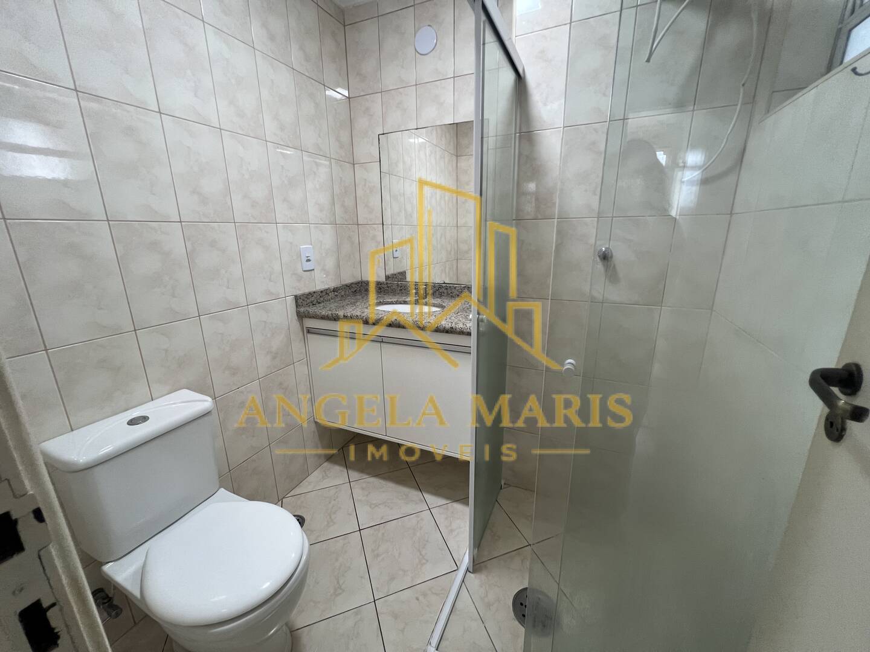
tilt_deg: -14.6
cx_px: 435
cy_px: 326
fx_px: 327
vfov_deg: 89.9
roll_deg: +1.0
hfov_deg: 106.2
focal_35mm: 13
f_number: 1.8
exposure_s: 1/120
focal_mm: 1.57
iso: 250
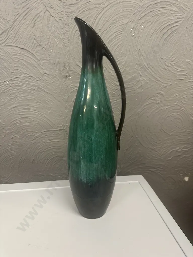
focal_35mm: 24
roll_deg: -2.1
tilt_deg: -18.1
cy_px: 128
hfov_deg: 56.8
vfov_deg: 71.6
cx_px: 96
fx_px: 178
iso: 160
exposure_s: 1/50
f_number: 1.78
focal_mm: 6.86
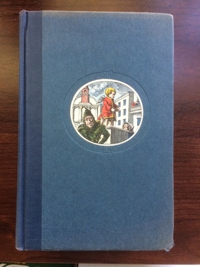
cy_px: 134
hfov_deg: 48.2
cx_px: 100
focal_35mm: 29
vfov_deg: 61.7
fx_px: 223
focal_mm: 4.15
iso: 200
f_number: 2.2
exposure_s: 1/30
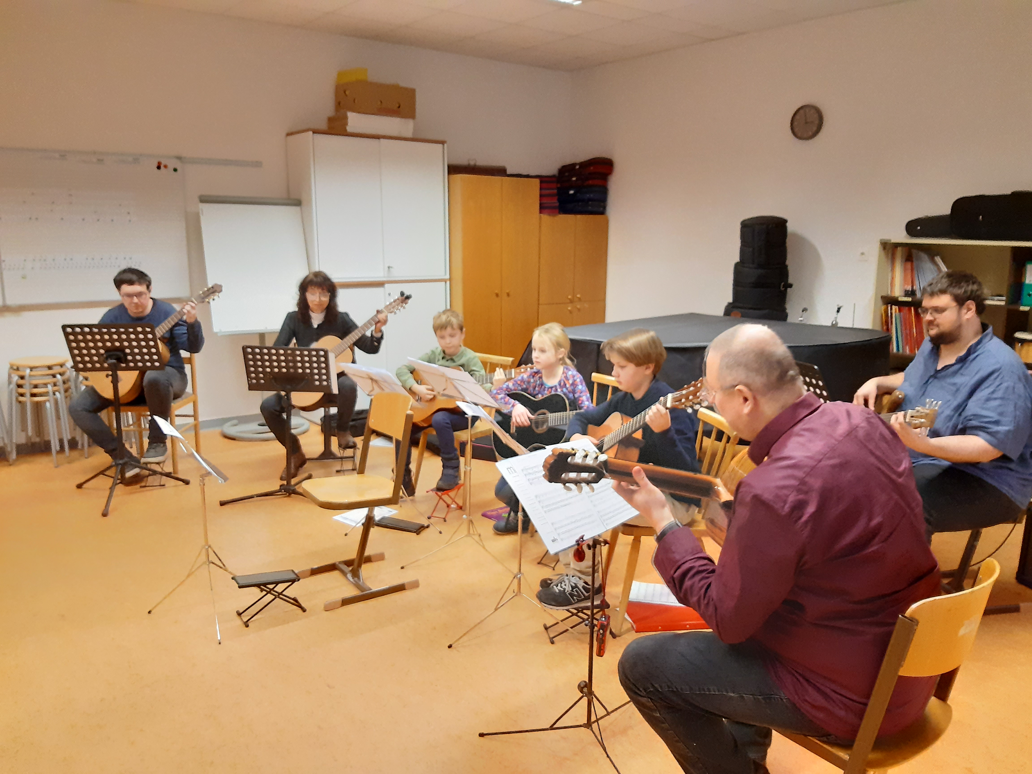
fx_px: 775
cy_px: 387
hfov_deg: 67.3
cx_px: 516
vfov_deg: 53.1
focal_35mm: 26
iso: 500
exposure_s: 1/25
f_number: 1.7
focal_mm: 3.92
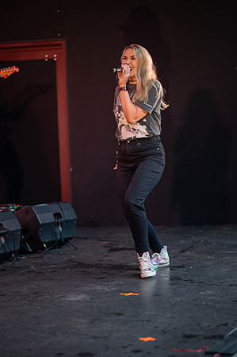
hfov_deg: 16.0
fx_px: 841
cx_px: 118
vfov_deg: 23.9
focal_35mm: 85
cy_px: 178
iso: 140
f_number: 1.8
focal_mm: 85
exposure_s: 1/200
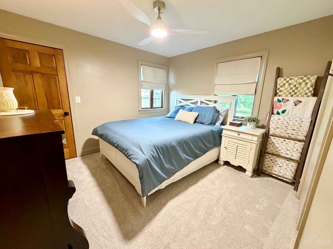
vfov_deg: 85.7
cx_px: 166
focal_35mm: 14
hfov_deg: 102.1
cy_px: 124
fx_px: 135
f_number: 2.2
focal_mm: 2.22
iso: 640
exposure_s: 1/60
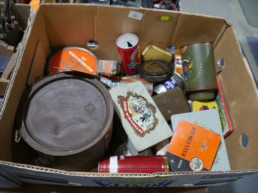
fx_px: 224
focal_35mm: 30
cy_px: 96
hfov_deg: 60.0
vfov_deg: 46.8
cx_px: 129
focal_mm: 15
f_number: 3.6
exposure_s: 1/60
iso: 320
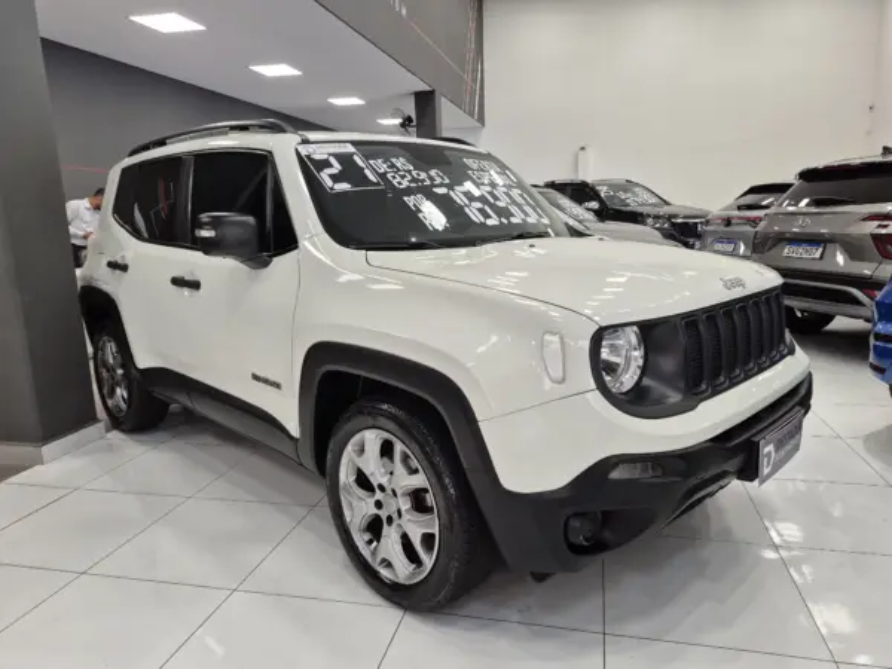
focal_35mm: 23
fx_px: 593
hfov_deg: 73.9
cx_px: 446
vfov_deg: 58.9
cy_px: 334
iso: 200
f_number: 1.8
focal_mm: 5.4
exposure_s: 1/120
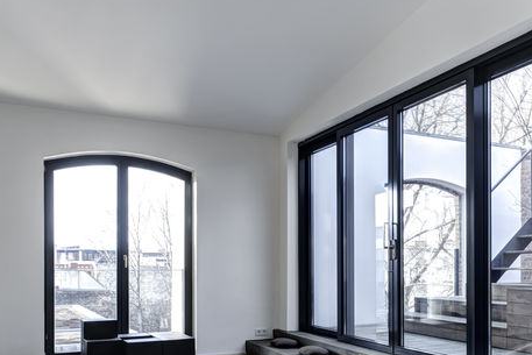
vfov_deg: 31.0
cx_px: 496
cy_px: 291
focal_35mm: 42
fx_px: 621
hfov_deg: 41.9
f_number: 14
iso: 125
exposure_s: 1/8
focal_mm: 20
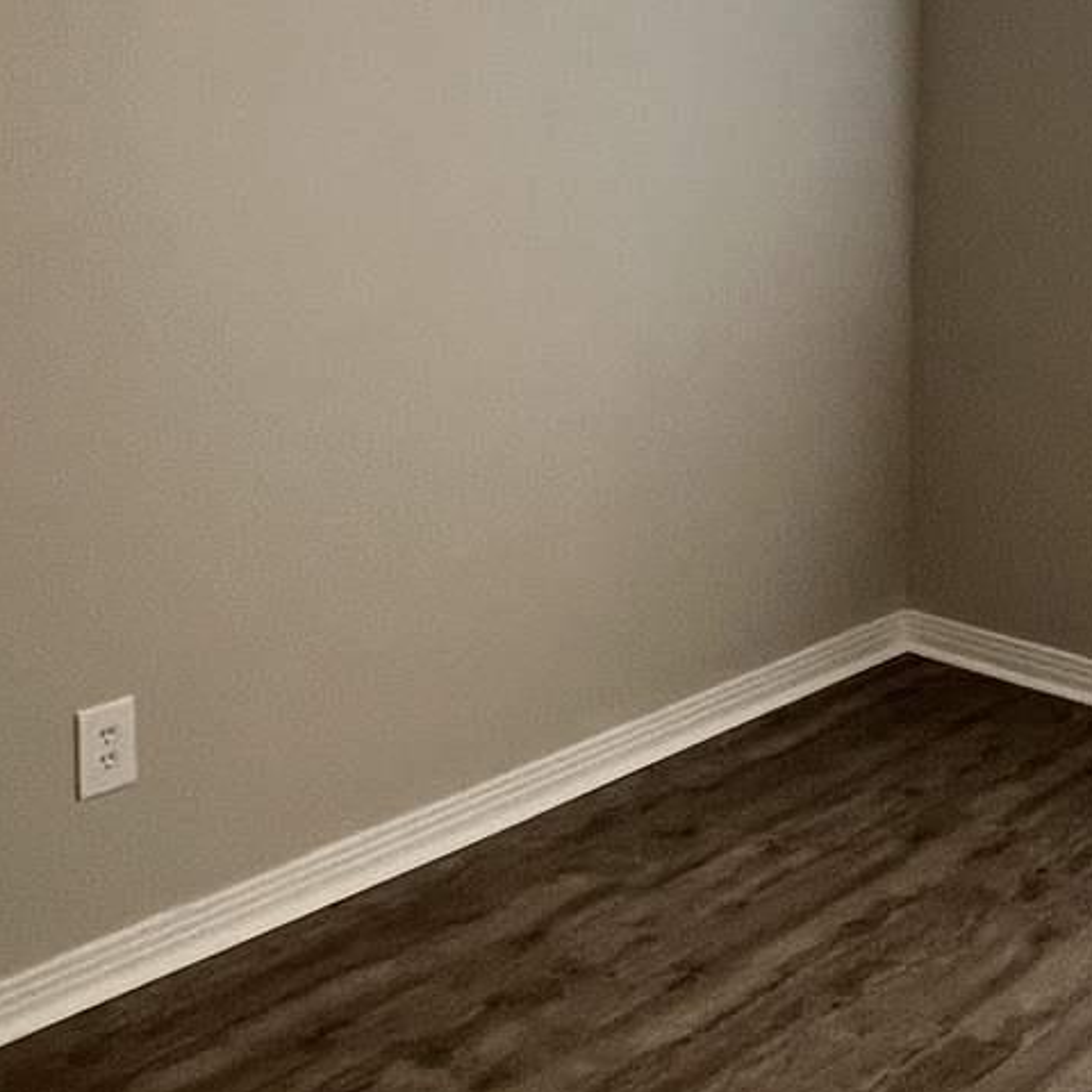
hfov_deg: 33.8
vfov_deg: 33.4
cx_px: 851
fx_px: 1749
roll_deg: -1.4
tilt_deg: -5.2
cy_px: 177
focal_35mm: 49
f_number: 1.8
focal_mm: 1.57
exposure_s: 1/120
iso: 125
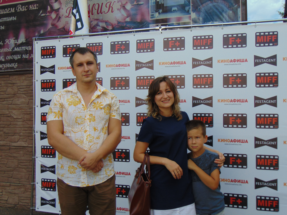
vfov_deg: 36.8
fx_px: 323
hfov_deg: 47.9
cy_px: 108
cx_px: 144
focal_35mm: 39
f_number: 3.3
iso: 80
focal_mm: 6.9
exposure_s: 1/400
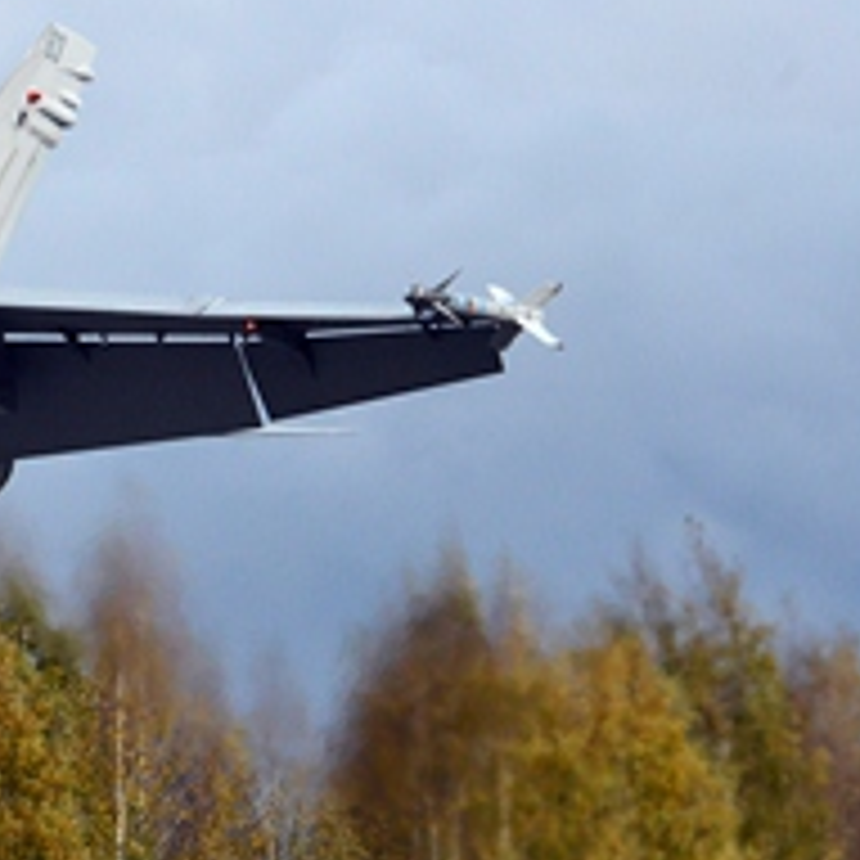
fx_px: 14082
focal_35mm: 501
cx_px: -378
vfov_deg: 3.5
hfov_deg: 3.5
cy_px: 378
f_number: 8
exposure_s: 1/4000
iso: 3200
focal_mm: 200
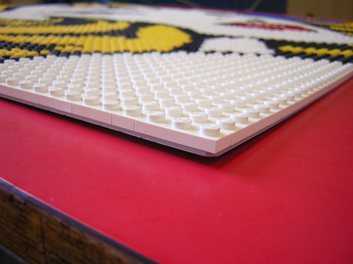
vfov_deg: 39.7
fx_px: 367
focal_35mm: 36
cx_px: 176
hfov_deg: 51.4
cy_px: 132
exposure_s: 1/29.6
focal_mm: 4.7
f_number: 2.6
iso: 100
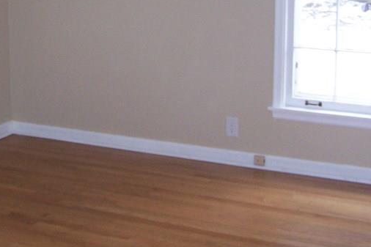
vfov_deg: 16.8
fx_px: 824
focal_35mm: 80
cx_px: 113
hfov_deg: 25.2
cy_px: 31
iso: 140
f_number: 2.8
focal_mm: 6.3
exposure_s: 1/60
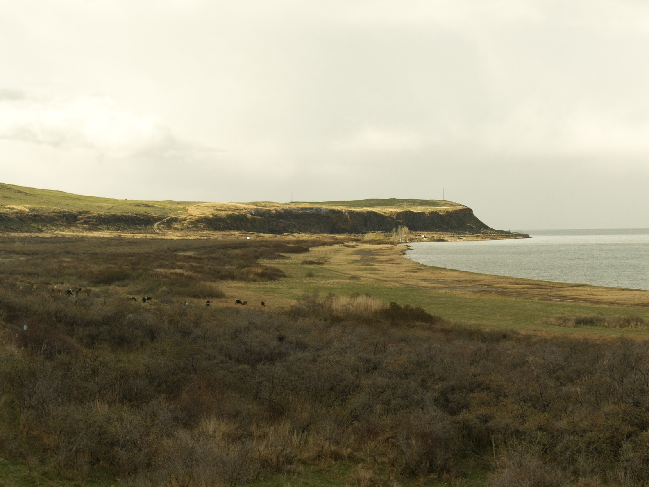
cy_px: 216
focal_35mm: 70
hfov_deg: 27.5
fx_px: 1312
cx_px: 467
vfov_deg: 21.0
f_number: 5.6
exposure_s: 1/125
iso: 800
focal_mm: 30.2
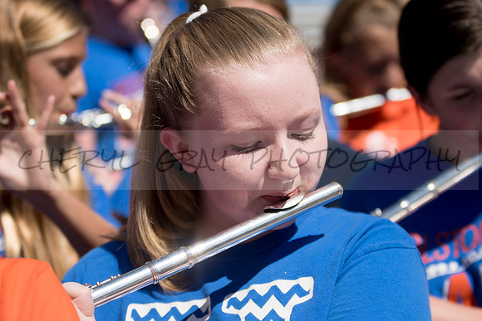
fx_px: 1406
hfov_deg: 19.5
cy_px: 160
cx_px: 241
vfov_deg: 13.0
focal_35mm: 105
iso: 100
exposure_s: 1/2500
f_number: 2.8
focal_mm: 70
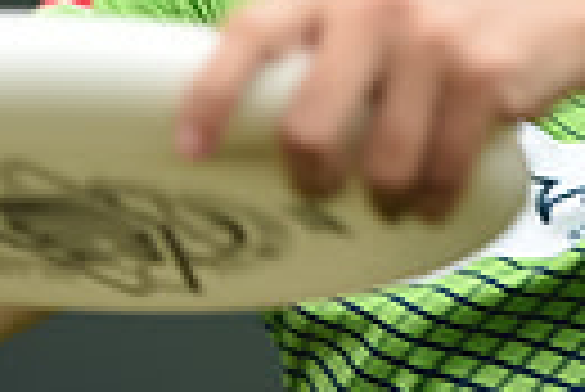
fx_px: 28941
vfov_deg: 0.8
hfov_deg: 1.2
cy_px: -241
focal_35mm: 1779
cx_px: 382
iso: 500
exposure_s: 1/1250
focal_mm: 400
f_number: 2.8
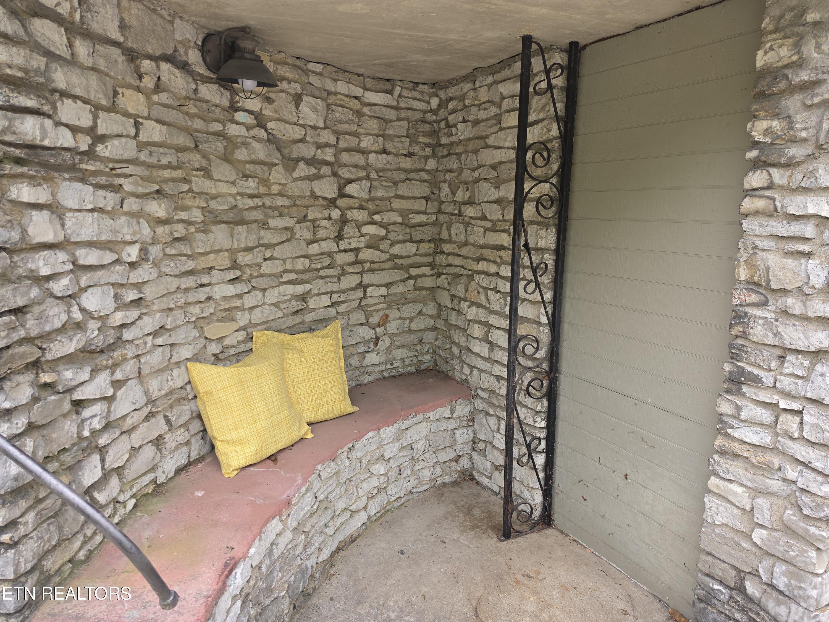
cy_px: 311
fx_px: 551
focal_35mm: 23
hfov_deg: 73.9
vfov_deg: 58.9
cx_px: 414
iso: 10
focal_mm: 6.5
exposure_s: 1/120
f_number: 1.4
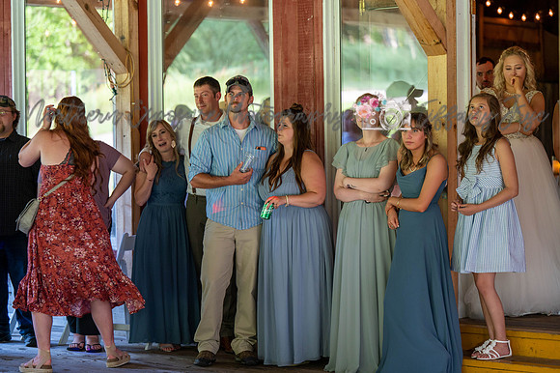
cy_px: 186
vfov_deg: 13.9
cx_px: 280
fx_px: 1524
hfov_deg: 20.8
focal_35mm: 98
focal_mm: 98
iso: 800
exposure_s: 1/125
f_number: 2.8
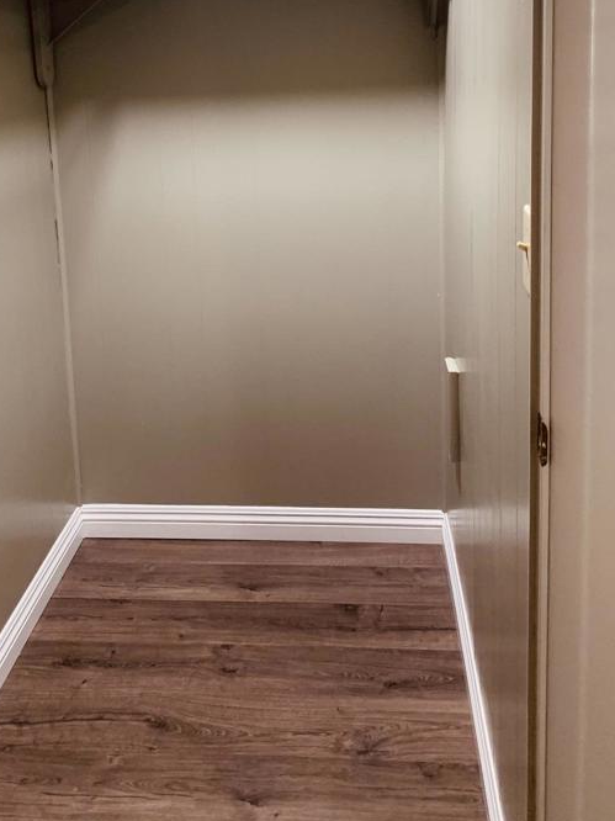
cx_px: 260
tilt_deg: -9.9
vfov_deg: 45.3
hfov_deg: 35.9
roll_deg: +1.9
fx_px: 948
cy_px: 213
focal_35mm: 40
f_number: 1.8
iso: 160
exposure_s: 1/60
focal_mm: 4.25
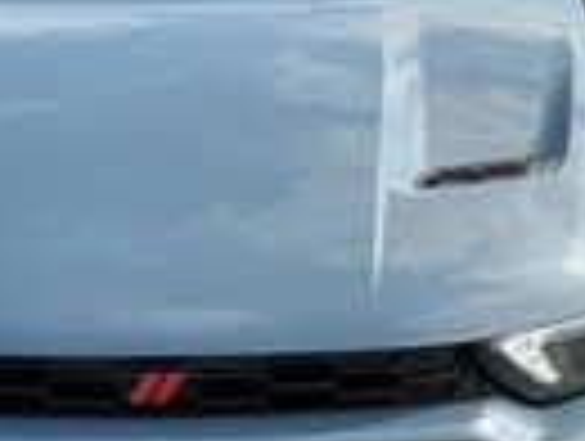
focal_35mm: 86
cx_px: 166
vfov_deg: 17.2
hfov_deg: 22.6
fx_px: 1456
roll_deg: -1.8
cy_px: 266
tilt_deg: -17.3
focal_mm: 3
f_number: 1.8
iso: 25
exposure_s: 1/898
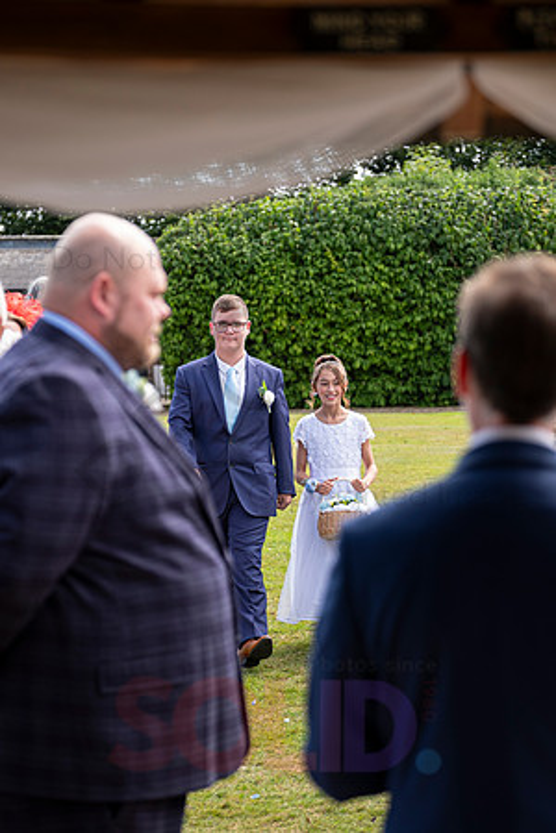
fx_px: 2386
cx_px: 278
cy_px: 416
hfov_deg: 13.3
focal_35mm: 103
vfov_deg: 19.8
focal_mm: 68.7
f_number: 3.2
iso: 200
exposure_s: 1/640
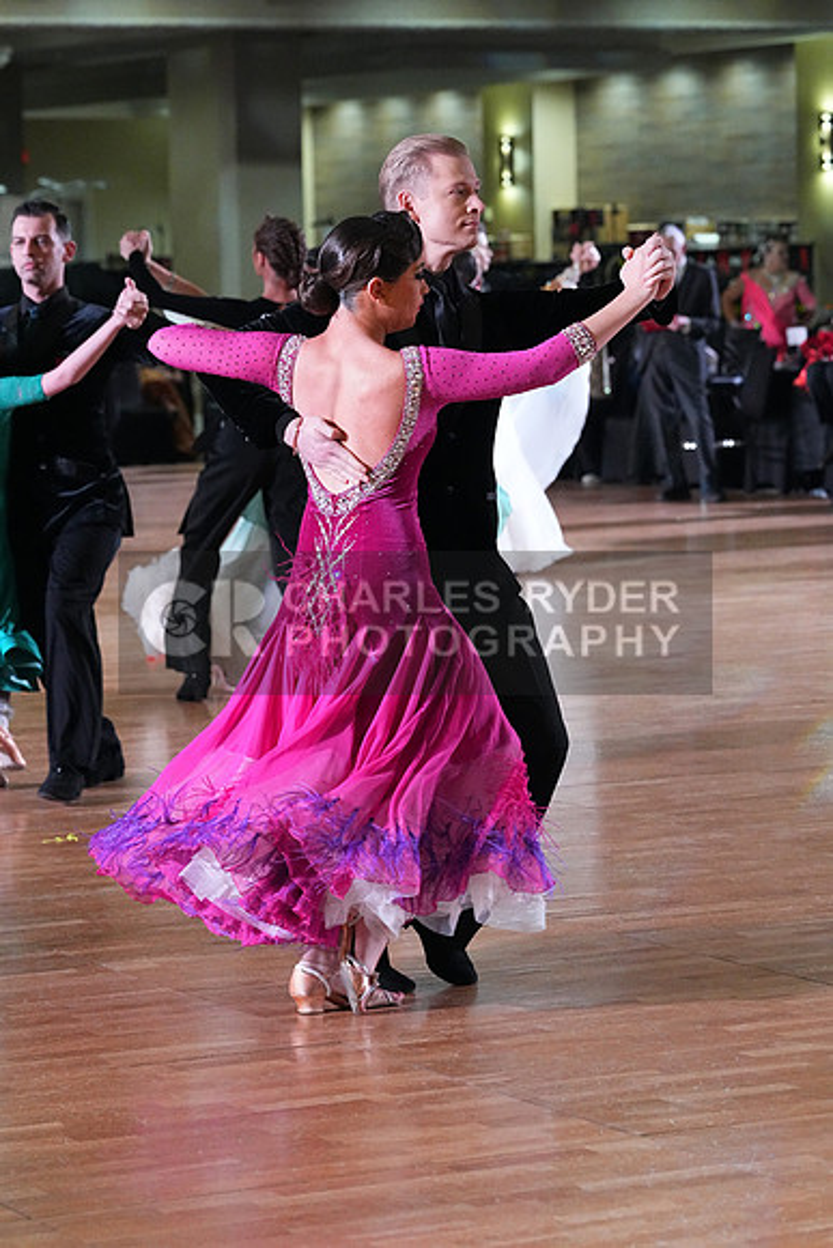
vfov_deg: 16.4
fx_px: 4336
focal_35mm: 125
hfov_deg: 11.0
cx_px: 416
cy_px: 624
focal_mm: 125
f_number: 5.6
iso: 10000
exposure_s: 1/400
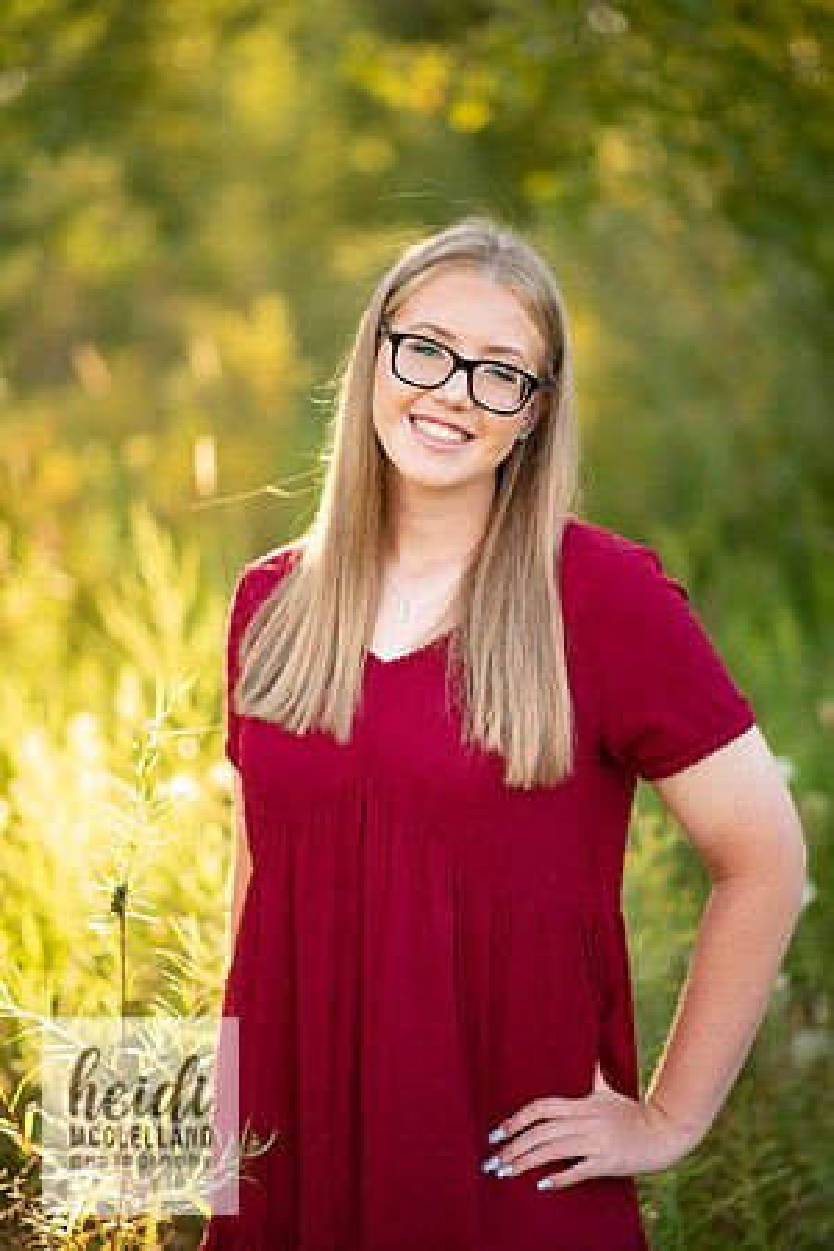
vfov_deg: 23.9
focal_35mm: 85
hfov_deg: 16.1
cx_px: 417
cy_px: 626
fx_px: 2954
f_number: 1.8
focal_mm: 85
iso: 125
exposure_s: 1/400
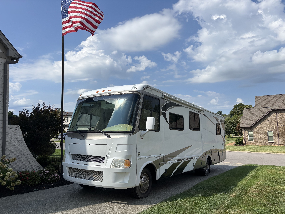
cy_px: 107
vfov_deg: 53.1
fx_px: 214
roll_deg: +1.9
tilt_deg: +5.0
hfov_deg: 67.3
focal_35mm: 26
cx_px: 142
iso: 50
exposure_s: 1/5348
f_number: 1.6
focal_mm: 5.96
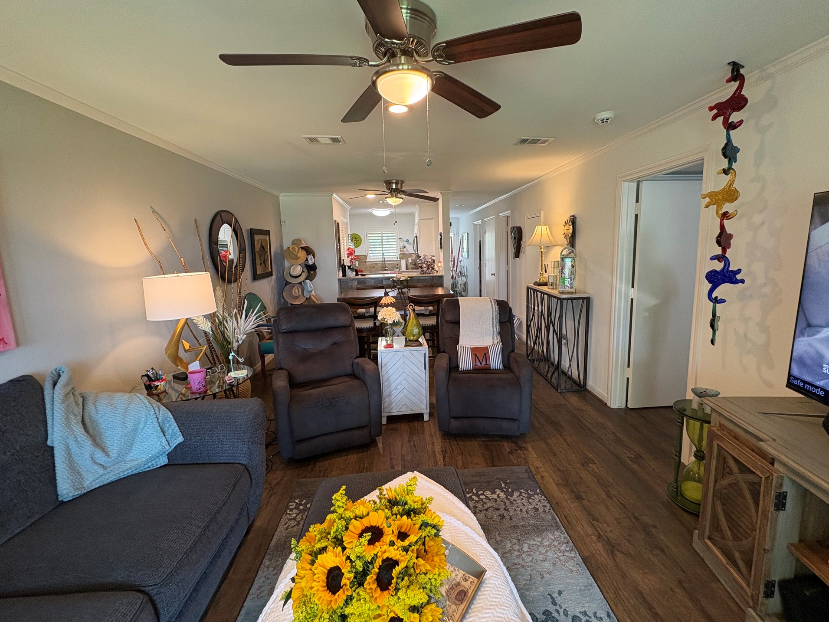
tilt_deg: -6.9
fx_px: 359
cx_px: 432
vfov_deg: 81.7
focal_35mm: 15
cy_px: 296
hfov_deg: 98.1
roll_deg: +1.9
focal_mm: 2.22
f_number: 2.2
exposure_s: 1/60
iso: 200
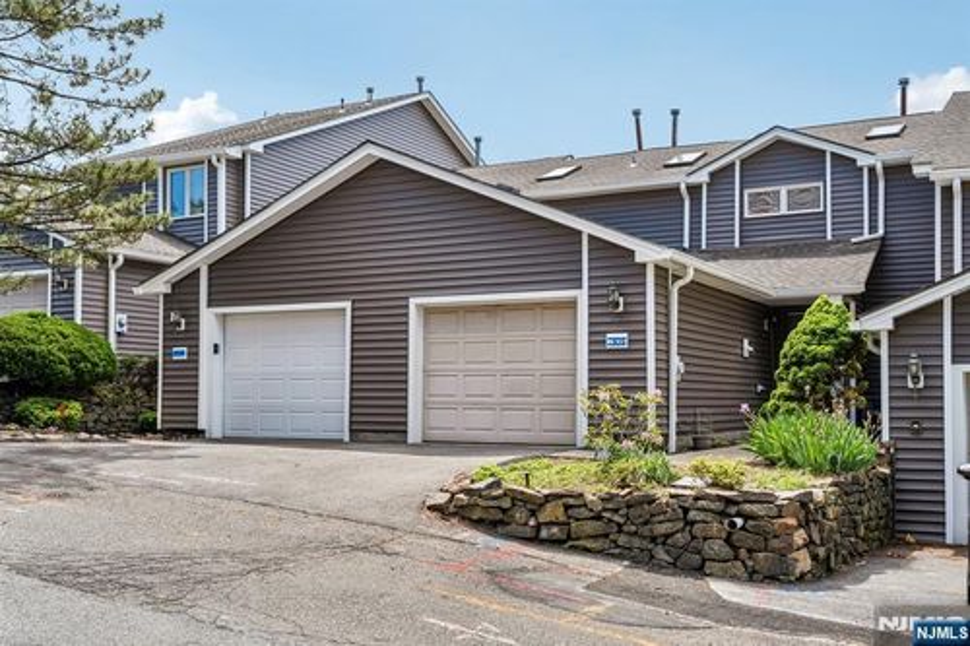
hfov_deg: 51.9
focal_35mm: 37
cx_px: 485
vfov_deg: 35.9
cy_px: 323
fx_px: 997
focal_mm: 37
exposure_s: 1/400
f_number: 8
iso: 125
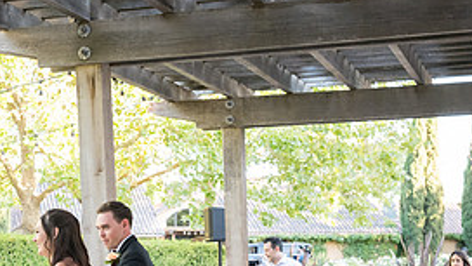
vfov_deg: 13.9
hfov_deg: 24.8
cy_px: 286
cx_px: 125
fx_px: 1064
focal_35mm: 85
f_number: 4
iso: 2500
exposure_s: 1/400
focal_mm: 38
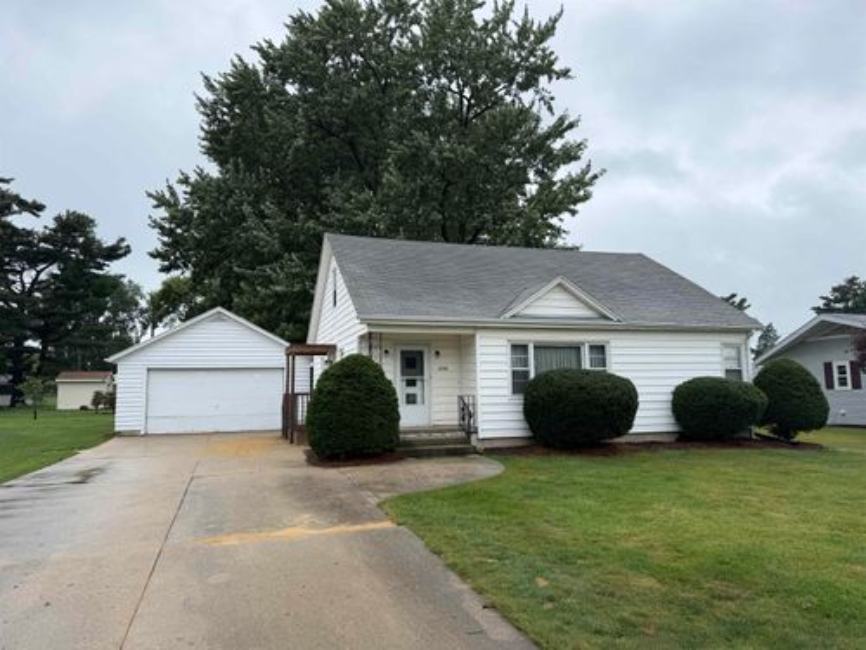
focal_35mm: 24
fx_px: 600
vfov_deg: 56.8
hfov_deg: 71.6
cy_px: 325
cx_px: 433
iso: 80
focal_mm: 6.76
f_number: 1.78
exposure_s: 1/979
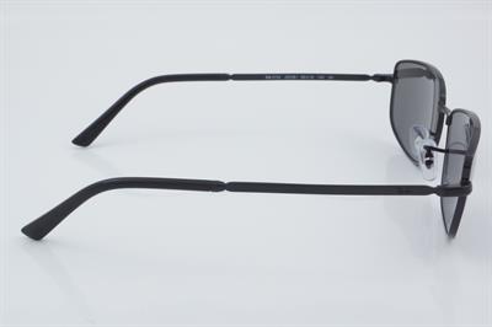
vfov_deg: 20.1
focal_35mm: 68
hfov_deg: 29.9
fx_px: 922
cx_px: 246
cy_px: 164
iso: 100
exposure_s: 1/4
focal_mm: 45
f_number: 32
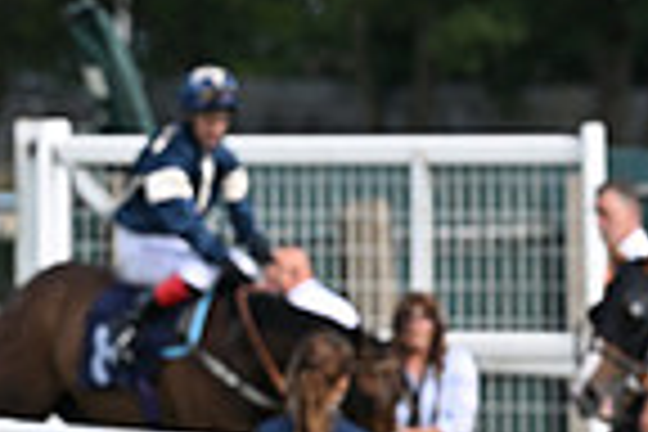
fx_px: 12707
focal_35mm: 706
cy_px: 668
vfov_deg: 1.9
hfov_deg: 2.9
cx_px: -320
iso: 400
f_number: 5.6
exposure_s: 1/1600
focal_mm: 175
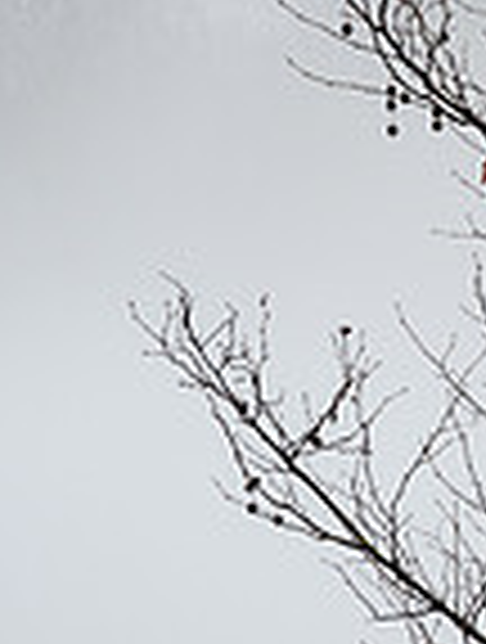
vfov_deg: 2.6
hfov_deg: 2.0
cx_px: 1224
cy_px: -152
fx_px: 14127
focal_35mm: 758
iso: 100
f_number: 13
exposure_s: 1/15
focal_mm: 185
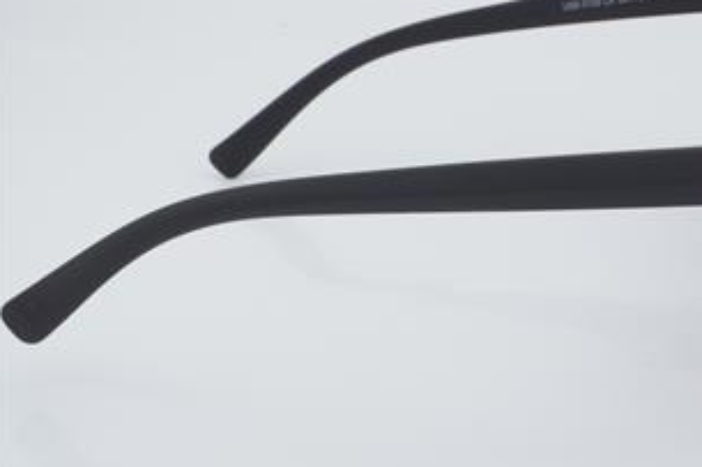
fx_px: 1728
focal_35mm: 89
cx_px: 453
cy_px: 198
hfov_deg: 22.9
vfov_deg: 15.4
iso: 100
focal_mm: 45
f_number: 32
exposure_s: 1/3
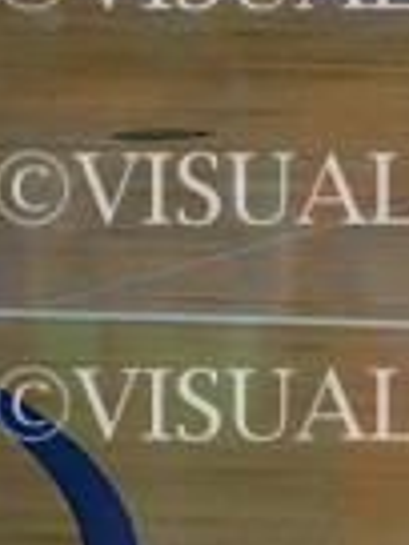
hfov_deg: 2.0
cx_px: 768
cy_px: -565
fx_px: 11579
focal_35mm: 735
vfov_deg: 2.7
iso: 12800
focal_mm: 179
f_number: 4
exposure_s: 1/1250
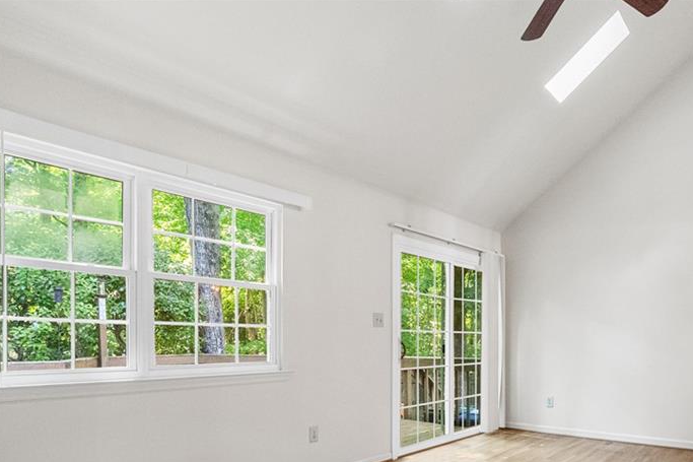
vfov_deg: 51.1
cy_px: 341
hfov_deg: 71.7
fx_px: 462
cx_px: 460
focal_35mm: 24
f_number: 8
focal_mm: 16
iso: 12800
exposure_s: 1/30
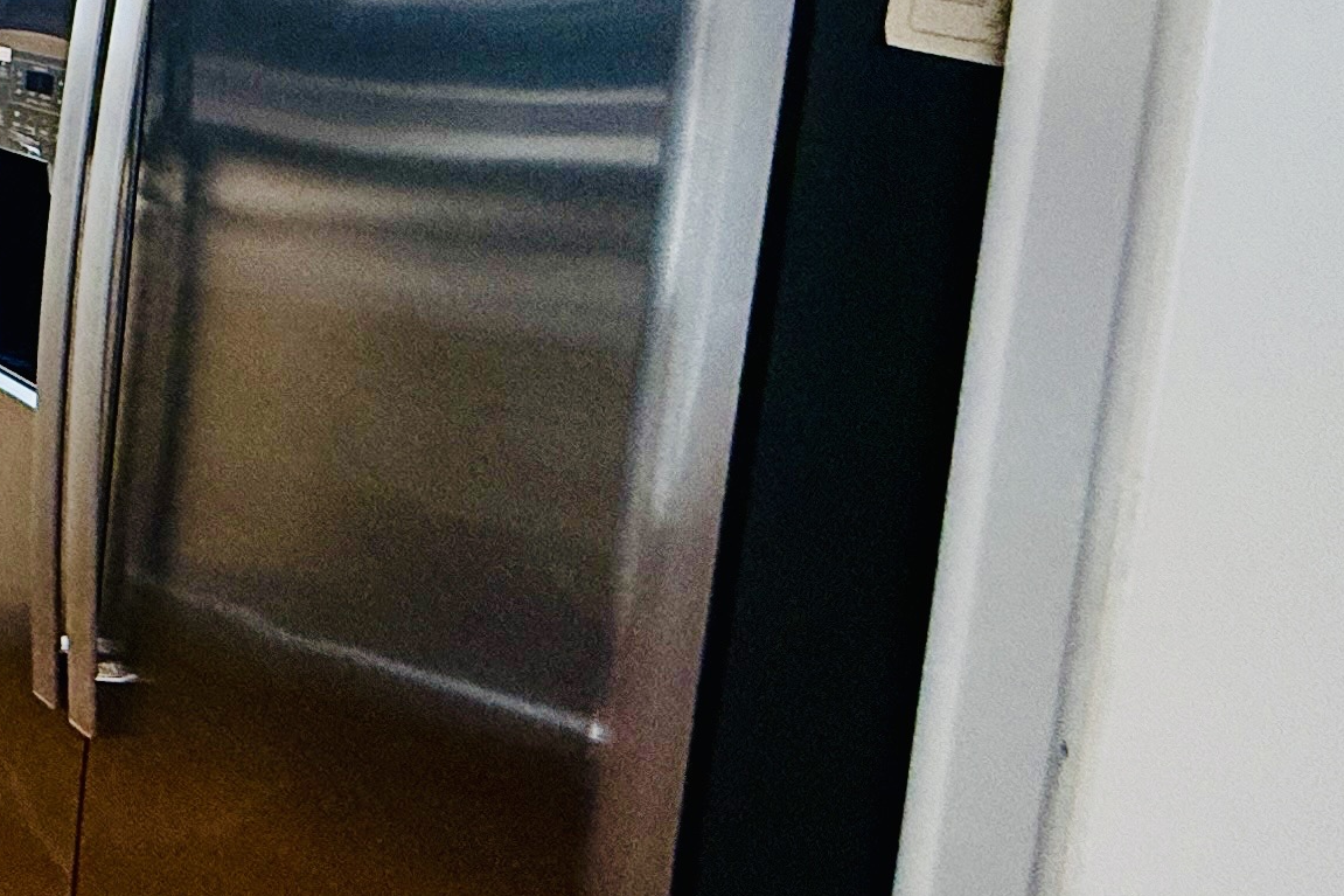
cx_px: -896
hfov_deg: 24.4
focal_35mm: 51
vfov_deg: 25.8
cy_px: 136
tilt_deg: -8.9
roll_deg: +0.6
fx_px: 1904
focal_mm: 2.22
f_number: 2.2
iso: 100
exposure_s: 1/120
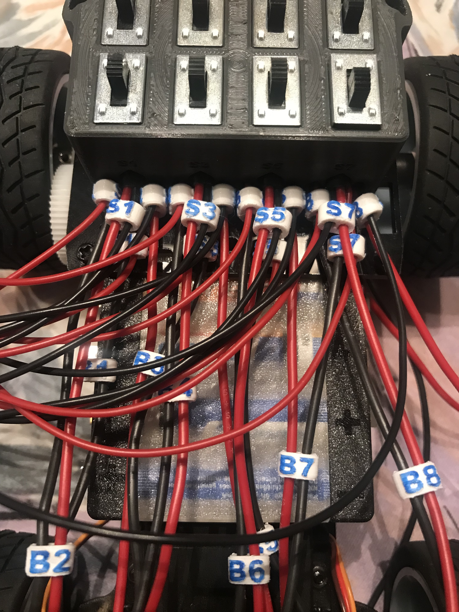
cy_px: 306
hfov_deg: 49.7
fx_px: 495
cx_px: 230
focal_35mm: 28
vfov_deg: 63.4
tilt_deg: -76.0
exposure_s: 1/17
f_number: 1.8
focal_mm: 3.99
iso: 80
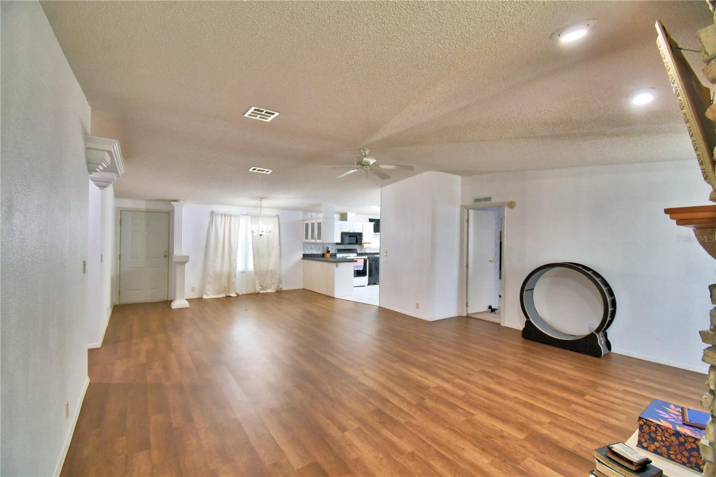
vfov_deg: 77.3
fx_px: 298
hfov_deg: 100.4
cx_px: 358
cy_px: 238
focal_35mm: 15
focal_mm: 10
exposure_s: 1/30
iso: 500
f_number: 4.5
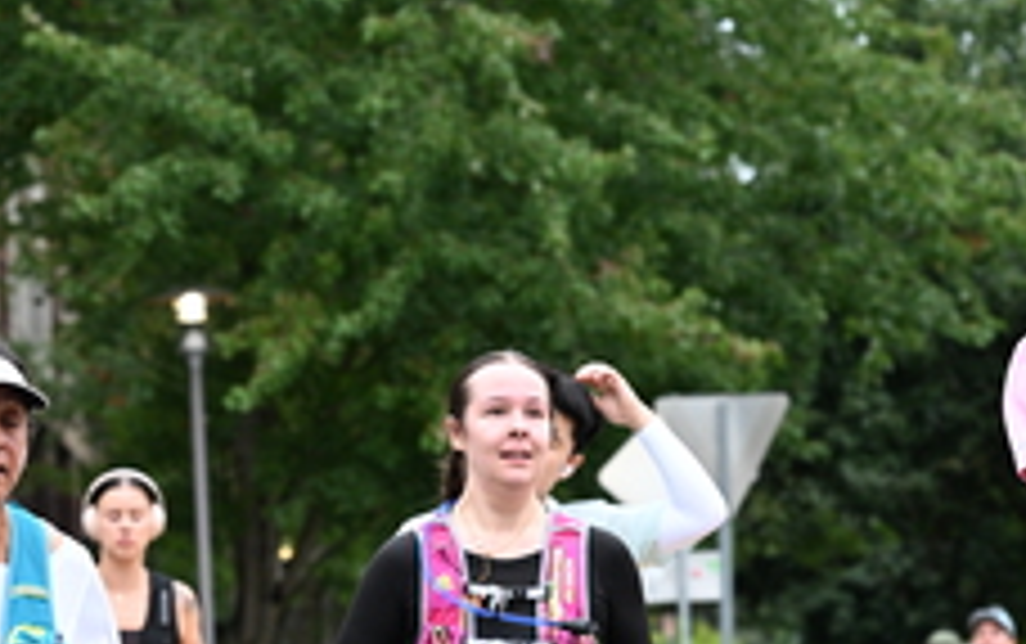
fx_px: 6186
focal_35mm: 221
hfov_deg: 9.5
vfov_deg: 5.9
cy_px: 558
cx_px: 349
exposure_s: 1/640
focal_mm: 90
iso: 1600
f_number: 4
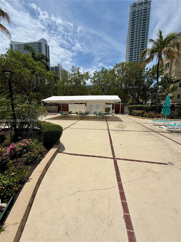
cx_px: 90
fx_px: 98
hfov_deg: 85.7
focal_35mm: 14
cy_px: 121
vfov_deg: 102.1
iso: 20
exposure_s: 1/2506
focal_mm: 2.22
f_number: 2.2
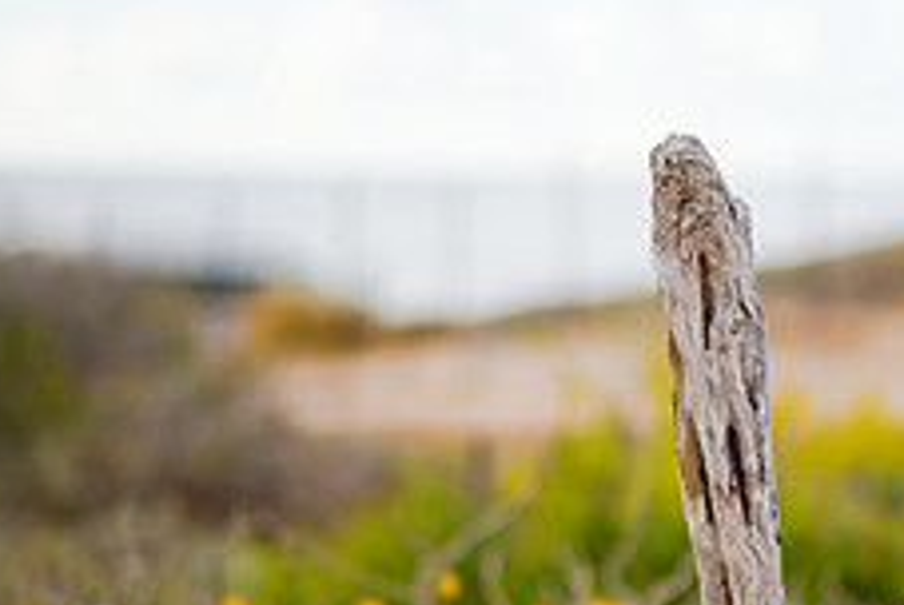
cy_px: 336
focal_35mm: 217
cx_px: 1091
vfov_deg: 6.3
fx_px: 5456
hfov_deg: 9.3
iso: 250
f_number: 2.2
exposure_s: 1/8000
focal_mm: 85
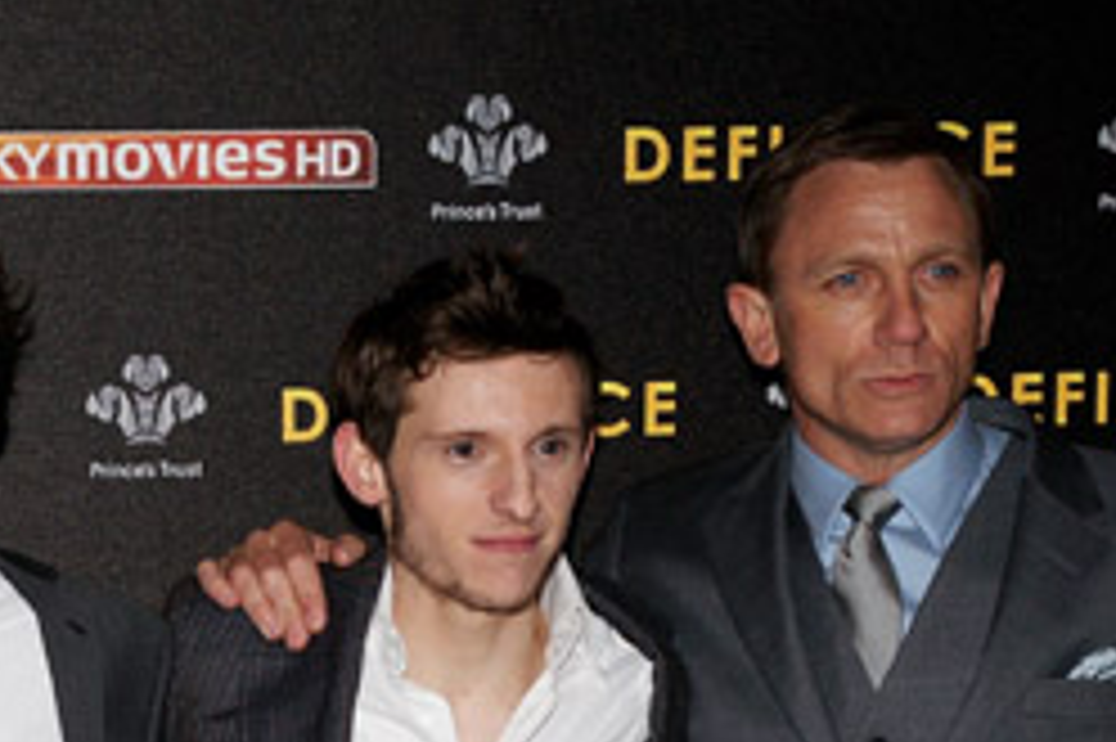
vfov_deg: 11.2
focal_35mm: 121
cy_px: 814
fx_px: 3748
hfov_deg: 16.7
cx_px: 72
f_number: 6.3
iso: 400
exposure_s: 1/160
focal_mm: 50
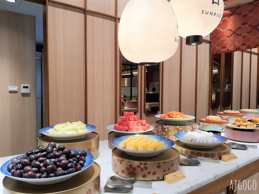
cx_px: 130
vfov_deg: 53.1
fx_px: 195
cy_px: 97
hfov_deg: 67.3
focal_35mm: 26
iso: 160
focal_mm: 4.32
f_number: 1.7
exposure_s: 1/120
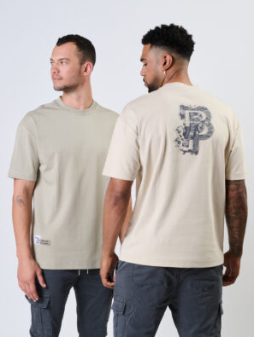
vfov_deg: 21.1
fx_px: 908
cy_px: 180
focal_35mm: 93
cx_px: 127
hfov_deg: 15.9
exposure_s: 1/200
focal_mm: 85
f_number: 5
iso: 320
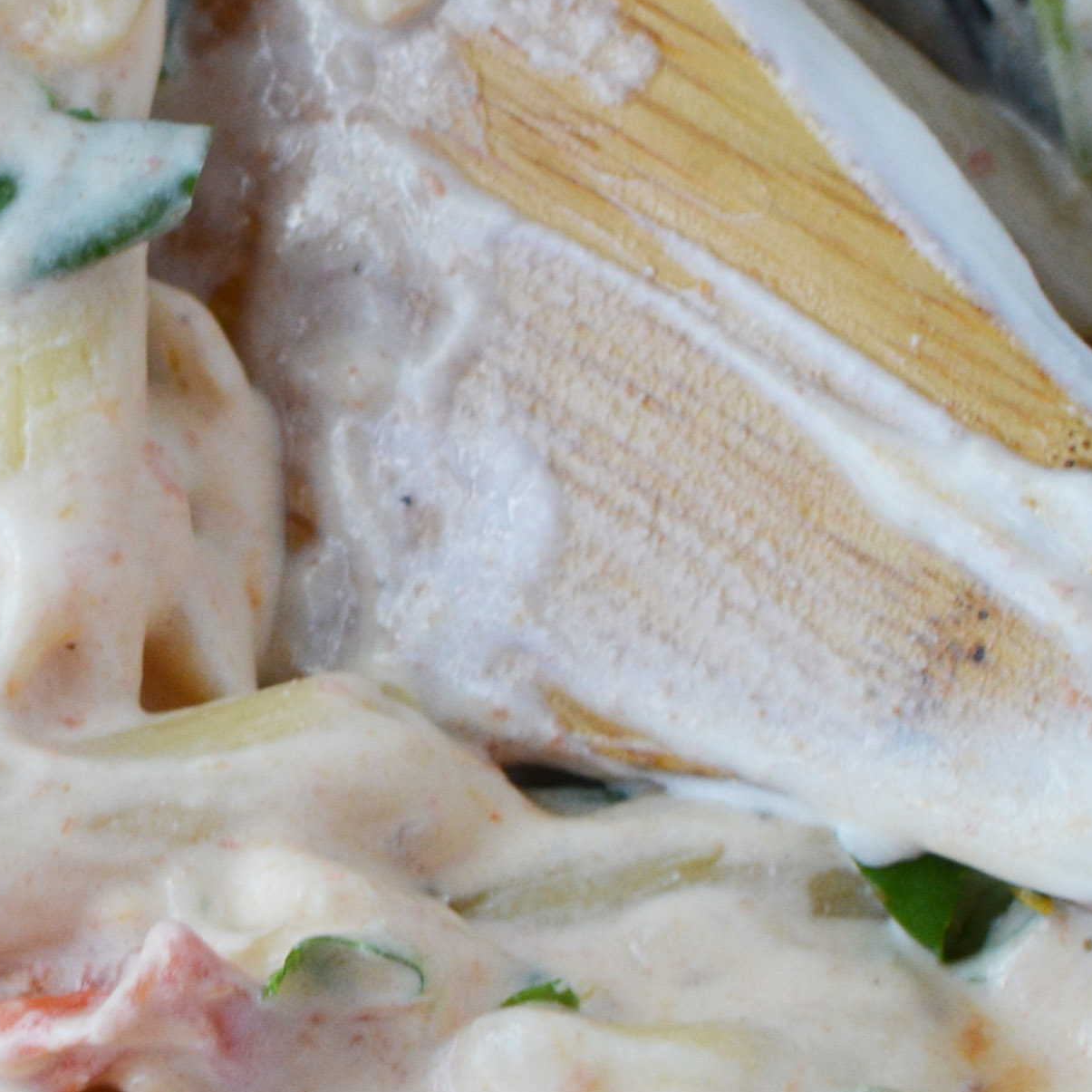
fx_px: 7927
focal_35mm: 222
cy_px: 1062
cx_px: -594
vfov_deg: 7.8
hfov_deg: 7.7
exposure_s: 1/125
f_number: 5.6
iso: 360
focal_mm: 35
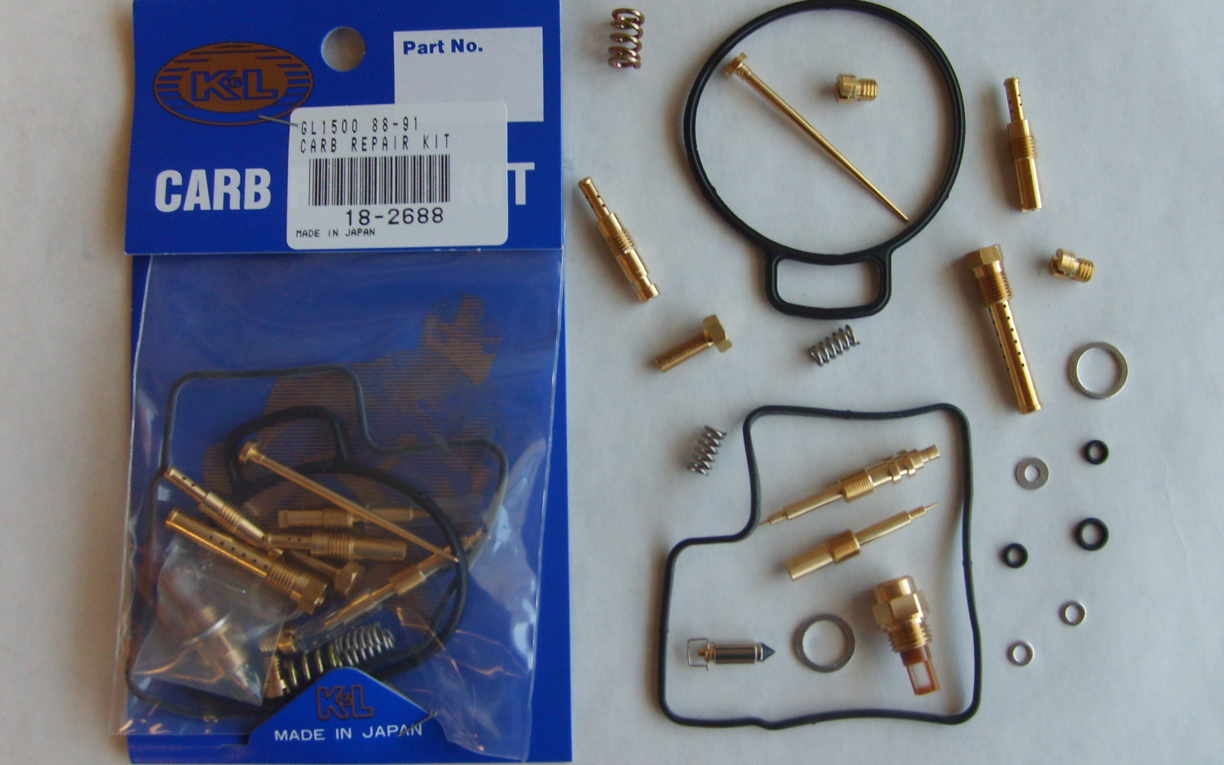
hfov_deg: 51.5
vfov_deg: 33.6
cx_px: 606
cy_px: 366
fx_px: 1268
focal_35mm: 38
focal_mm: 5.8
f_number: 2.8
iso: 86
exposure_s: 1/30
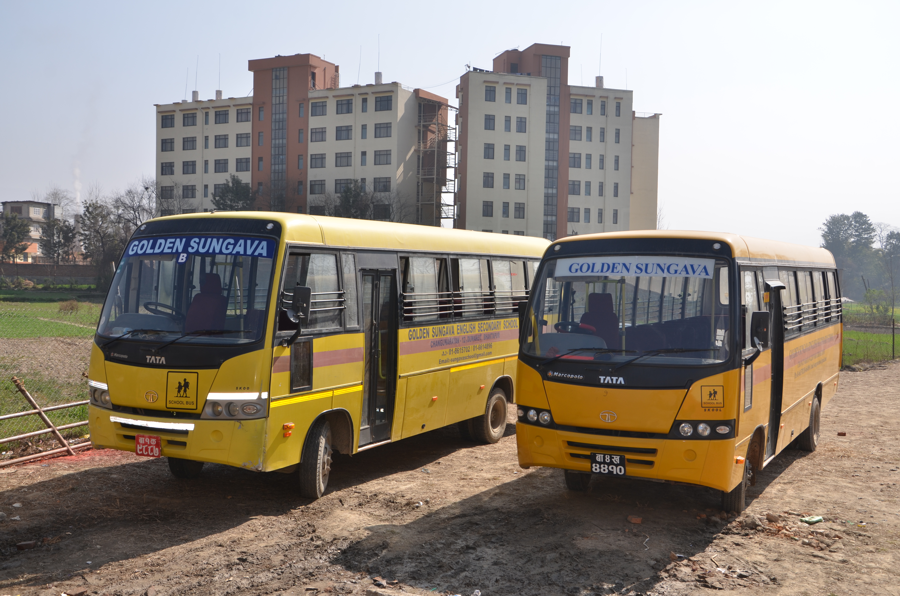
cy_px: 298
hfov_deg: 51.4
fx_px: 936
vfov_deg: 35.3
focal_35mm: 38
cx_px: 450
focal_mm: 25
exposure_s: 1/250
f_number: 8
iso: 100
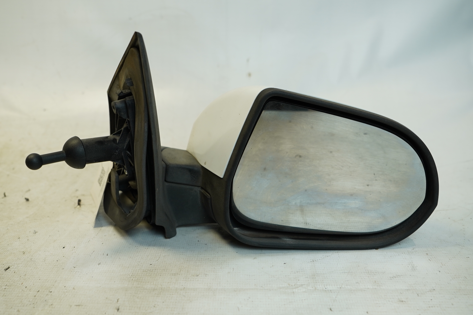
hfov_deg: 51.9
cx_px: 236
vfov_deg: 35.9
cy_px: 158
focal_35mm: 37
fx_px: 486
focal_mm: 25
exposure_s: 1/160
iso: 400
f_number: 4
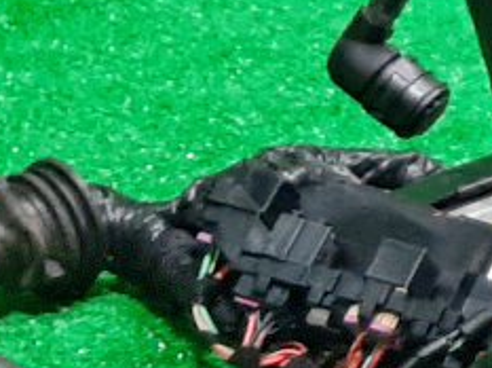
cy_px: 99
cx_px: 1121
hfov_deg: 10.7
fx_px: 2285
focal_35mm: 161
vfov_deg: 9.2
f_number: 1.7
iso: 203
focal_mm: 3.93
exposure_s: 1/50
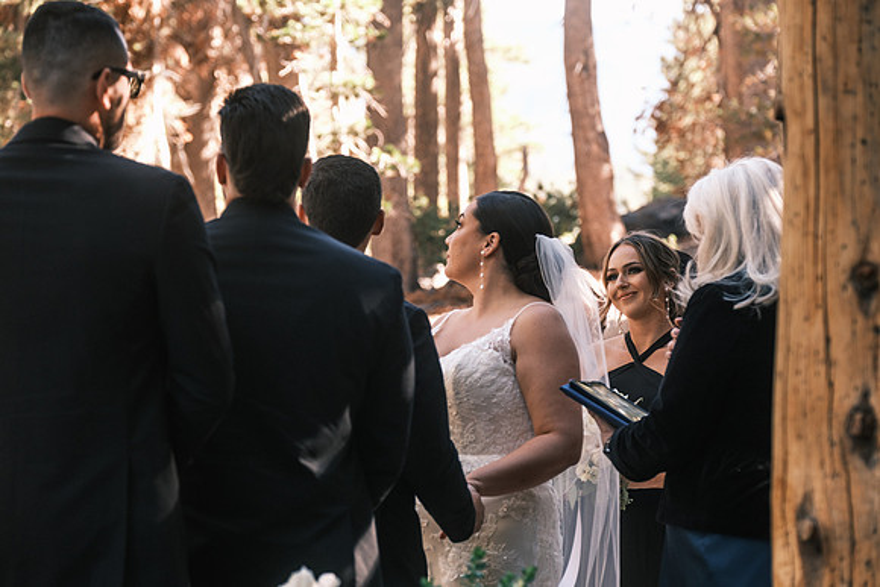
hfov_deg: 16.9
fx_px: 2958
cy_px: 294
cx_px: 440
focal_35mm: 121
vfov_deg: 11.3
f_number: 3.6
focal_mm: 80.4
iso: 800
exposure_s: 1/240
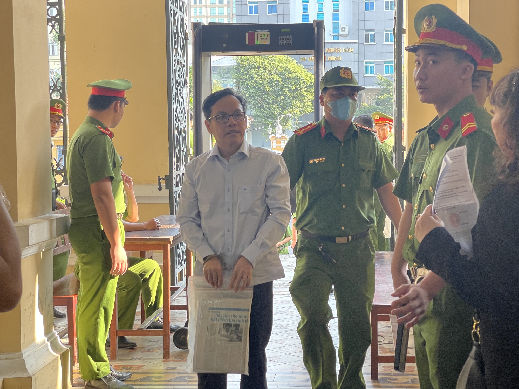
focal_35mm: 64
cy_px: 194
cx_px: 260
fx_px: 960
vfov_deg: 22.9
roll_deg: +1.5
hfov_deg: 30.3
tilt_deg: -3.8
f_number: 2.2
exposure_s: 1/99
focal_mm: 7.5
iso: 64
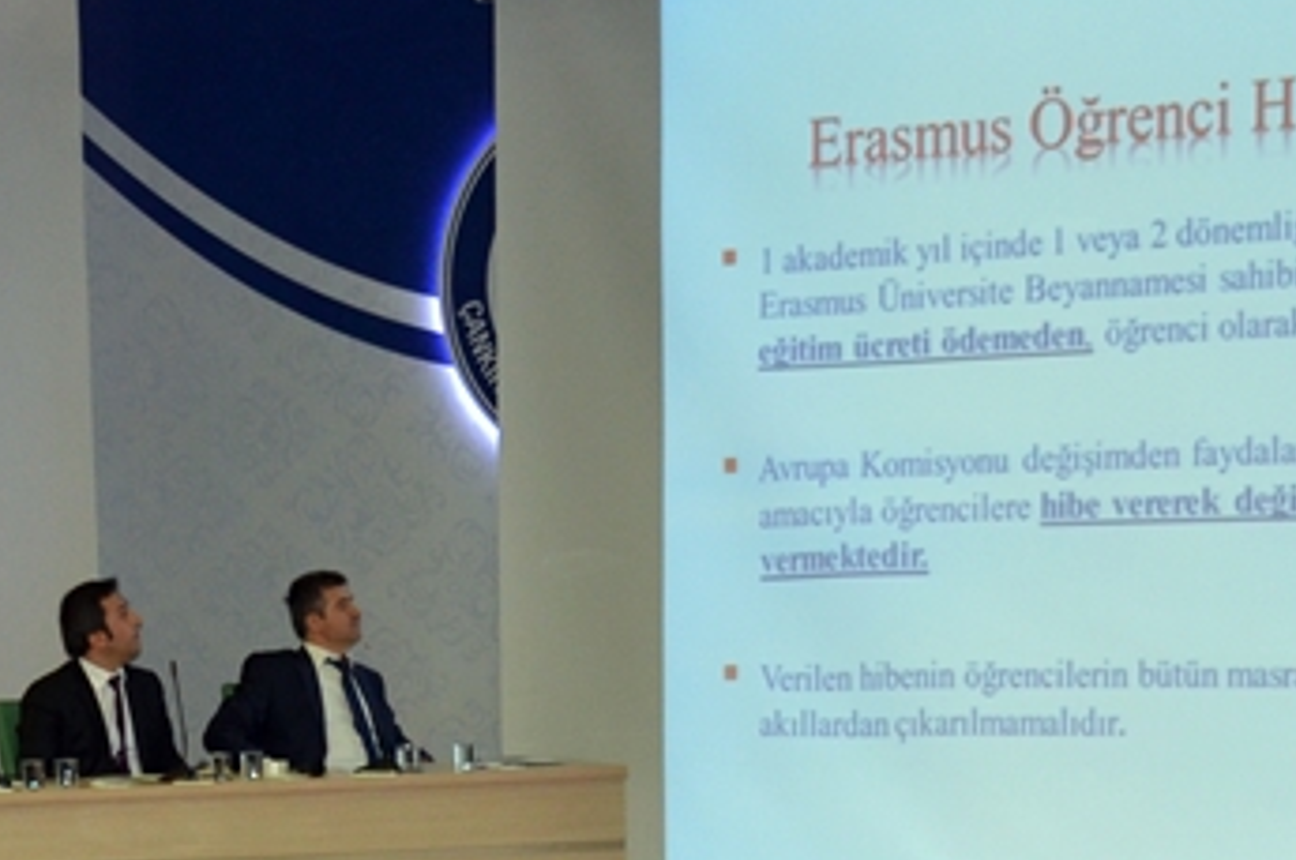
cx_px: 90
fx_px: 5500
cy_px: 1061
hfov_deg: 13.3
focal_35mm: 153
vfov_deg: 8.8
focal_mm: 32
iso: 800
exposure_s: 1/60
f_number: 4
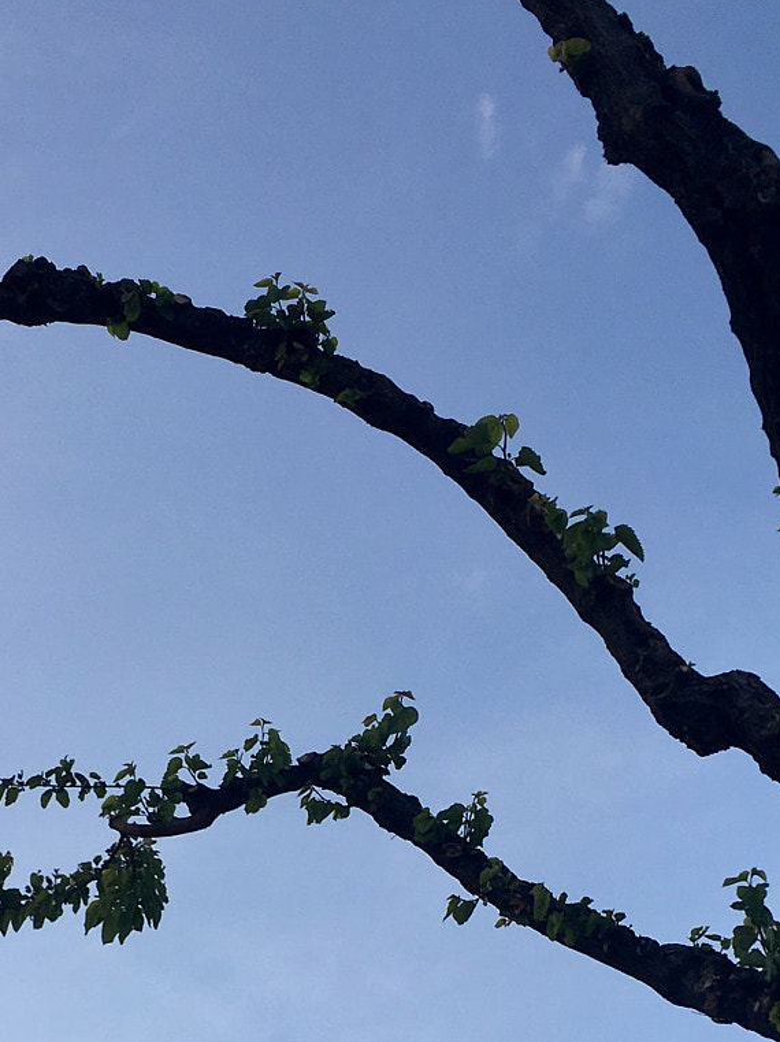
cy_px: 908
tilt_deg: +37.1
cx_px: 142
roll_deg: -1.7
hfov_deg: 23.6
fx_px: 1834
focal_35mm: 61
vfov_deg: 30.5
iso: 25
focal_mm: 4.15
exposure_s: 1/523
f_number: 2.2
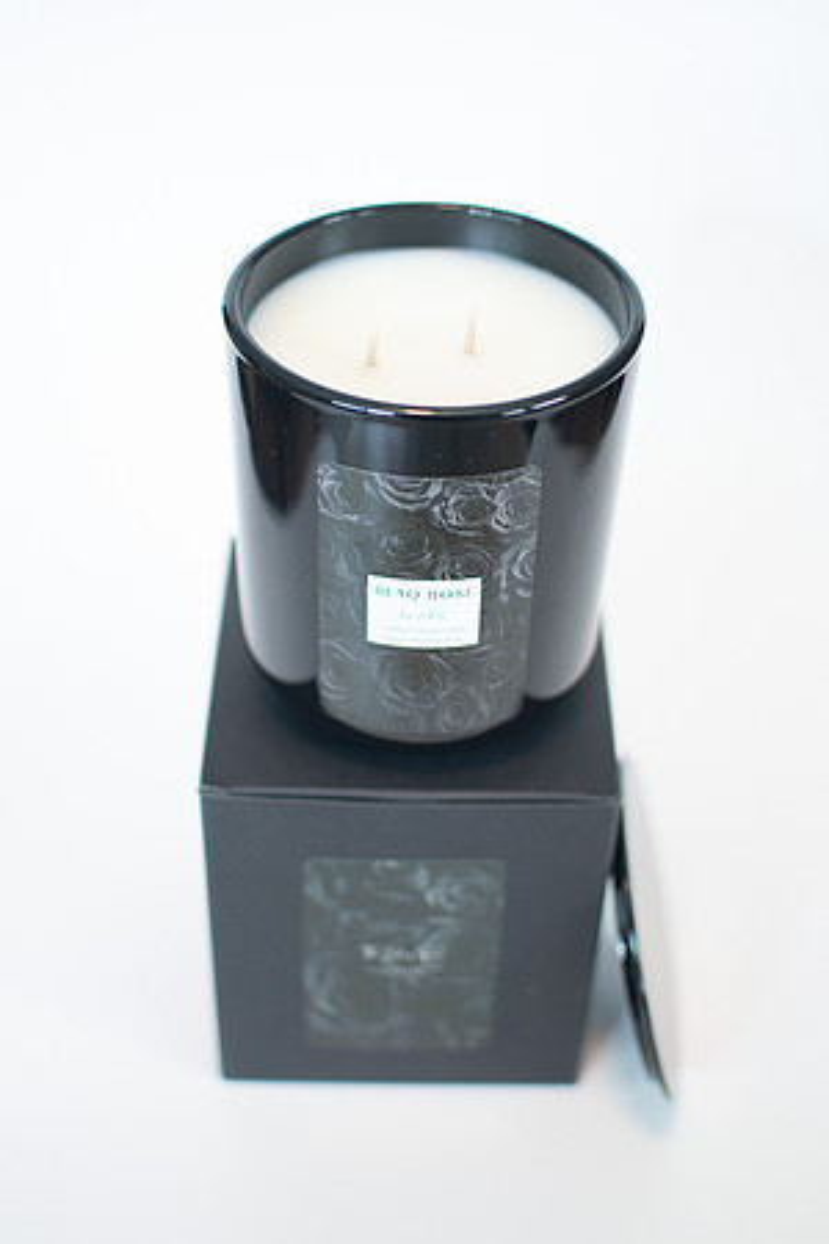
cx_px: 414
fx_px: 1796
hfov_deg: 26.0
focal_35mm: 52
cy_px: 622
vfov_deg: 38.2
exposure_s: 1/100
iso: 400
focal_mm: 35
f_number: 2.2
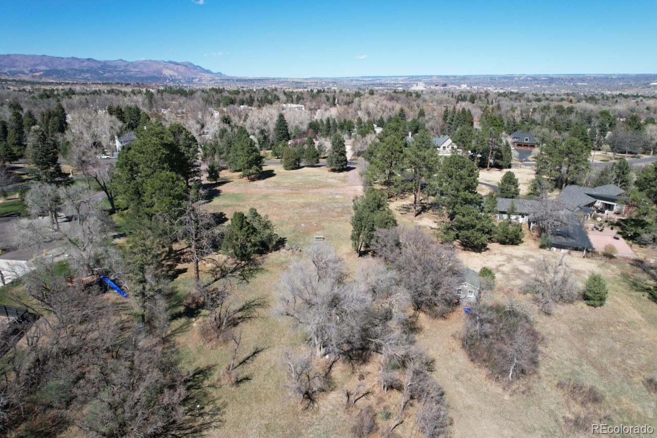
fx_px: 401
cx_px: 328
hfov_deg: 78.6
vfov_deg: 57.2
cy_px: 219
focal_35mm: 22
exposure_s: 1/2000
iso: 120
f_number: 2.8
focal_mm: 8.38
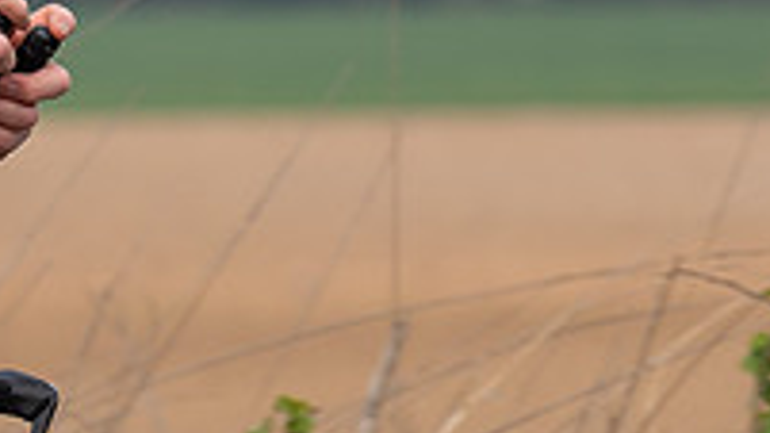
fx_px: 16638
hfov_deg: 2.6
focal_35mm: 815
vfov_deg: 1.5
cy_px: -257
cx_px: -478
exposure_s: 1/1000
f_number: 4
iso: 100
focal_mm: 118
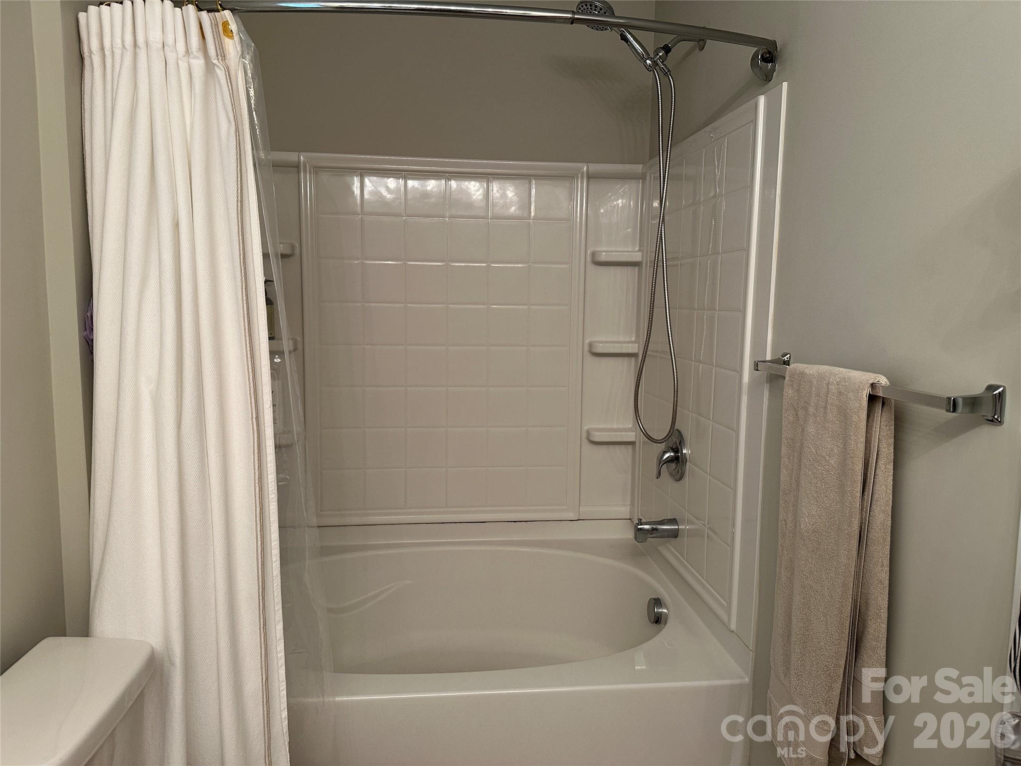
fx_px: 708
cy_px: 383
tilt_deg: -6.0
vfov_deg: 56.8
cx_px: 510
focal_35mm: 24
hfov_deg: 71.6
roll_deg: -0.9
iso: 200
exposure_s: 1/120
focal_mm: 6.86
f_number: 1.78
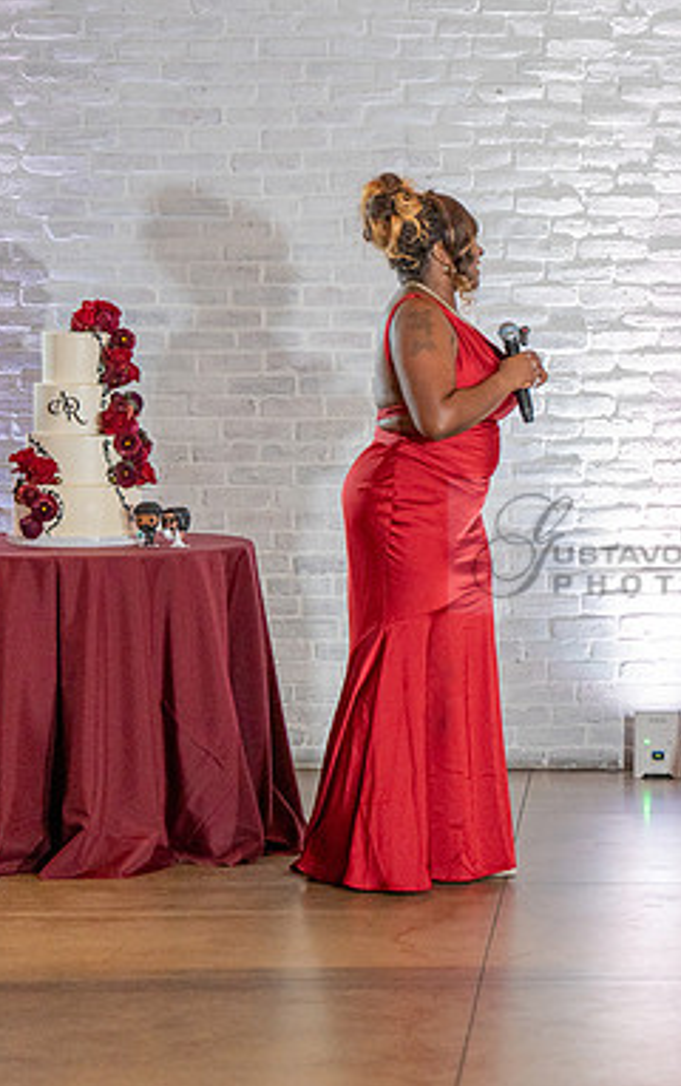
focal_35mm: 128
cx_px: 695
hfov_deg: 10.2
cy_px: 546
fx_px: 3794
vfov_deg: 16.3
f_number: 2.8
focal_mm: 83
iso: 1600
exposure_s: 1/320
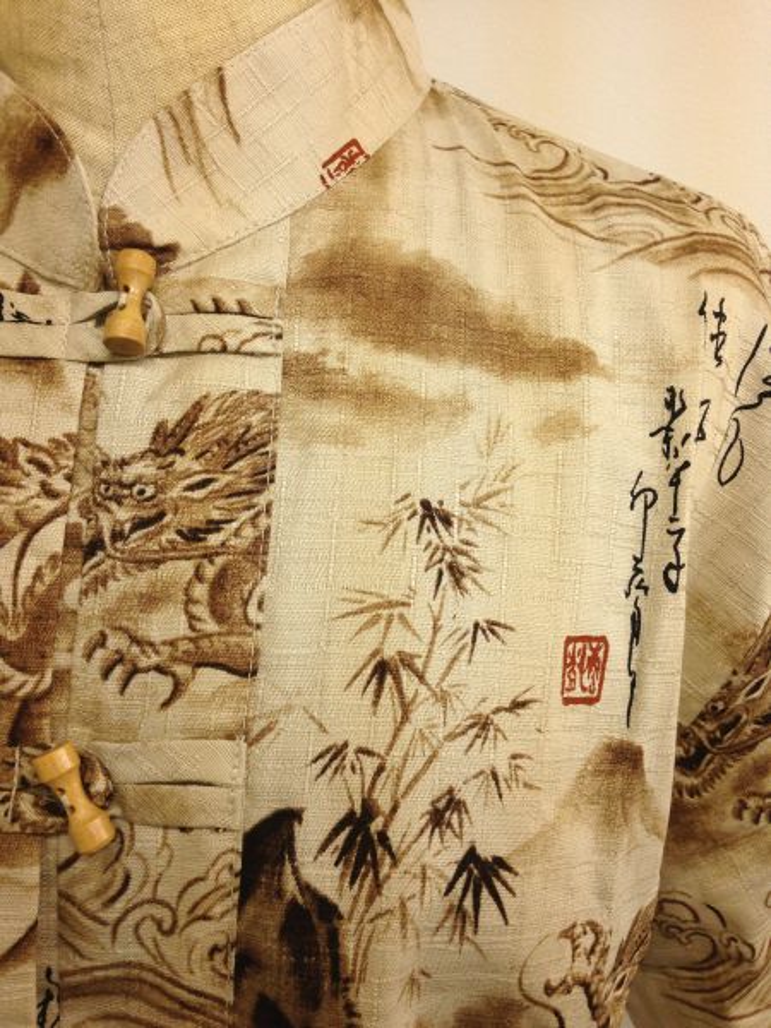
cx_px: 386
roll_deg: -1.1
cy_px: 514
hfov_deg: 42.9
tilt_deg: -16.9
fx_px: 980
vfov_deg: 55.4
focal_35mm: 33
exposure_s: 1/40
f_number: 2.4
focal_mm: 4.12
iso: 80
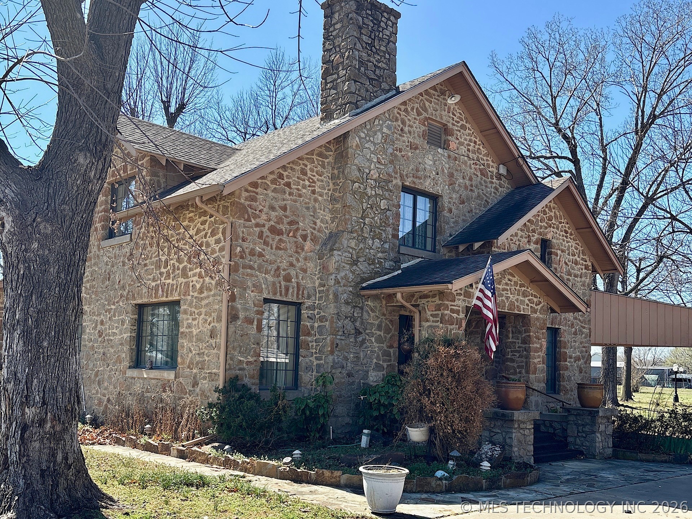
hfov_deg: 67.3
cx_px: 346
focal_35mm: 26
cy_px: 260
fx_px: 520
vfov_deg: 53.1
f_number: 1.6
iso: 50
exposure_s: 1/1799
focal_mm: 5.96
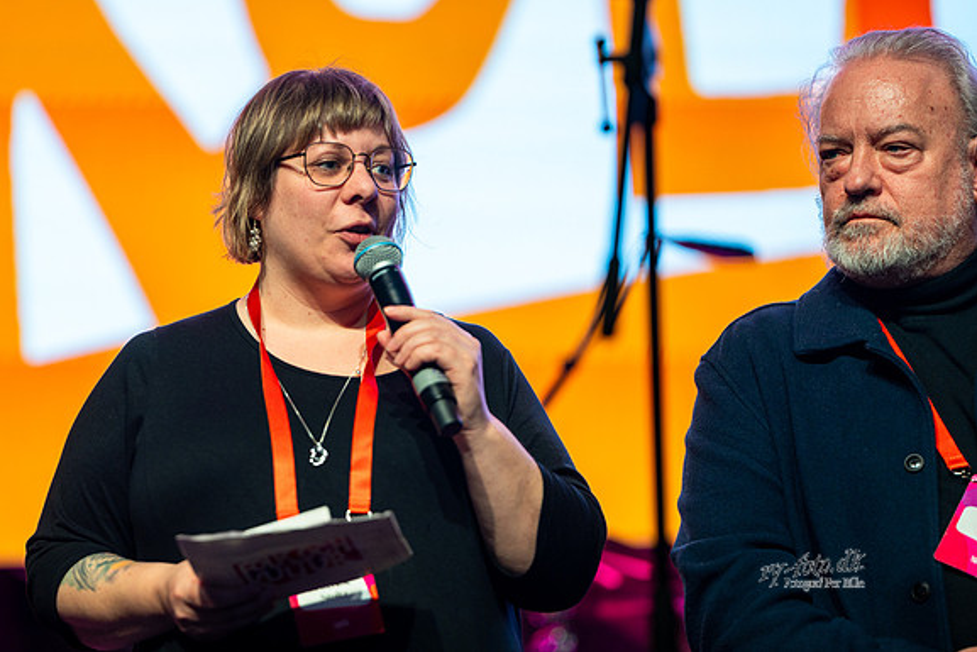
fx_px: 4859
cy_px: 326
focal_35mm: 179
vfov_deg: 7.7
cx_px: 331
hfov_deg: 11.5
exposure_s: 1/250
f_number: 1.8
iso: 320
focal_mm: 135
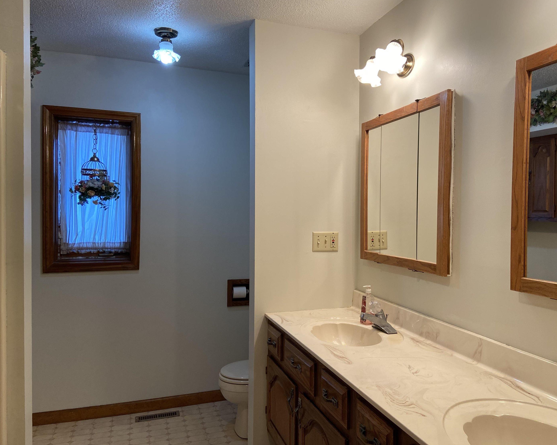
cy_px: 222
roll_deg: -0.3
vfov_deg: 51.5
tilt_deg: -2.1
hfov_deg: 62.1
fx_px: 462
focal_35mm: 28
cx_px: 305
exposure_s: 1/120
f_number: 1.8
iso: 100
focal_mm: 4.25
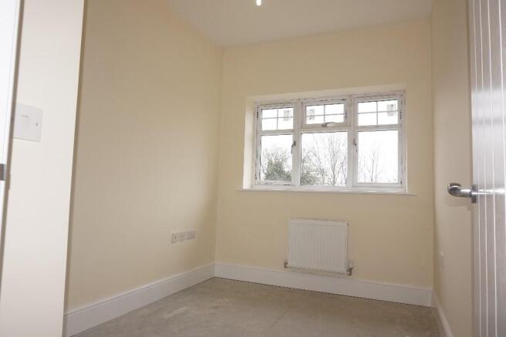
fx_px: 337
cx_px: 253
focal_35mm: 24
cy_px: 168
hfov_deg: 73.8
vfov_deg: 53.1
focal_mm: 16
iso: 320
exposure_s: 1/60
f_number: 5.6
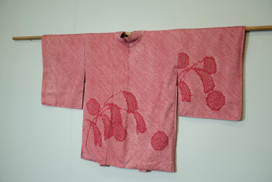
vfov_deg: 35.1
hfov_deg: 50.7
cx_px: 136
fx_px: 287
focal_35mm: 38
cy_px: 91
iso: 200
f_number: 4
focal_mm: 38
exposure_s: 1/40
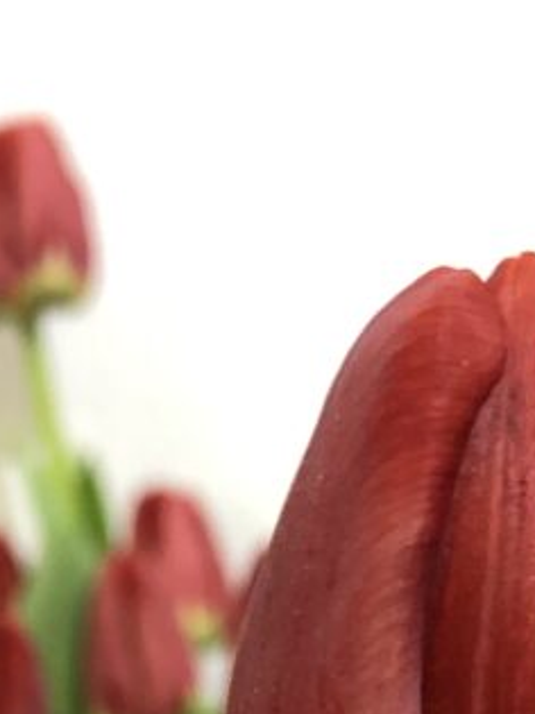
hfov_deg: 16.0
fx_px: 1877
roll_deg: +2.1
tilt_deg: -11.3
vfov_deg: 19.7
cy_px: 950
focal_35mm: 91
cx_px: 18
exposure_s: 1/10
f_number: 1.8
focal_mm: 3.99
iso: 100
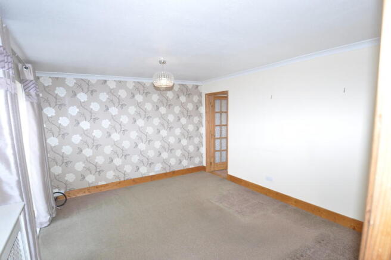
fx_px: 195
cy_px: 130
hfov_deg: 90.1
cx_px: 196
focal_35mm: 18
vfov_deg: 67.3
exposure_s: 1/60
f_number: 4
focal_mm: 12
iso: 450
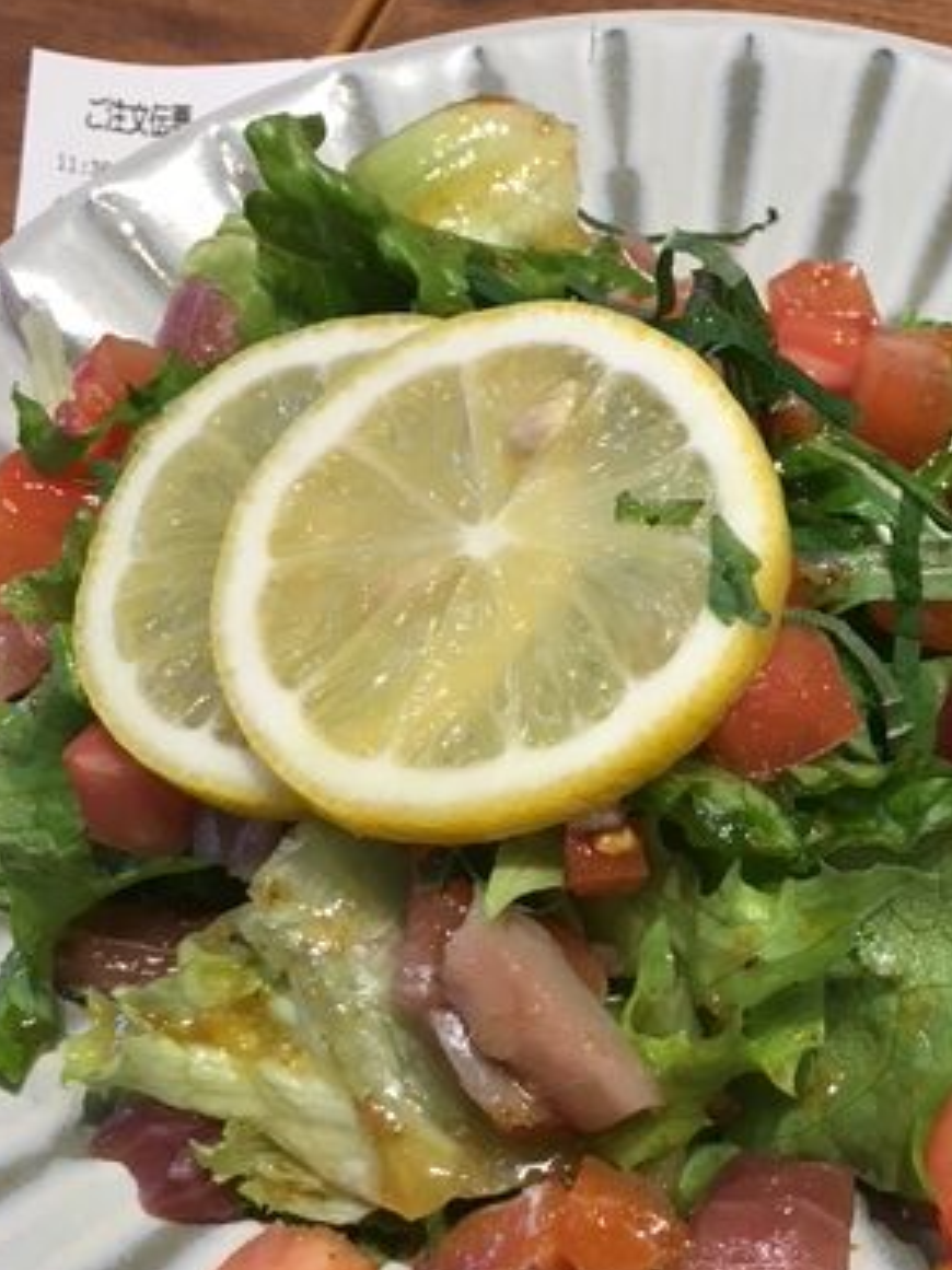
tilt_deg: -60.1
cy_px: 768
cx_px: 745
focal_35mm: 48
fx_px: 1761
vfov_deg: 39.5
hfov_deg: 29.6
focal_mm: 4.15
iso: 25
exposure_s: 1/40
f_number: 2.2
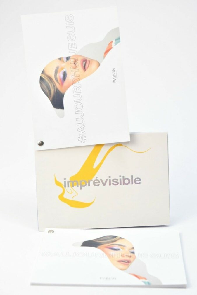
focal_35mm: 76
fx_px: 624
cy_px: 147
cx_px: 100
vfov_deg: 26.7
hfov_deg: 17.9
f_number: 8
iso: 2500
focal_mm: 50
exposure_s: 1/250
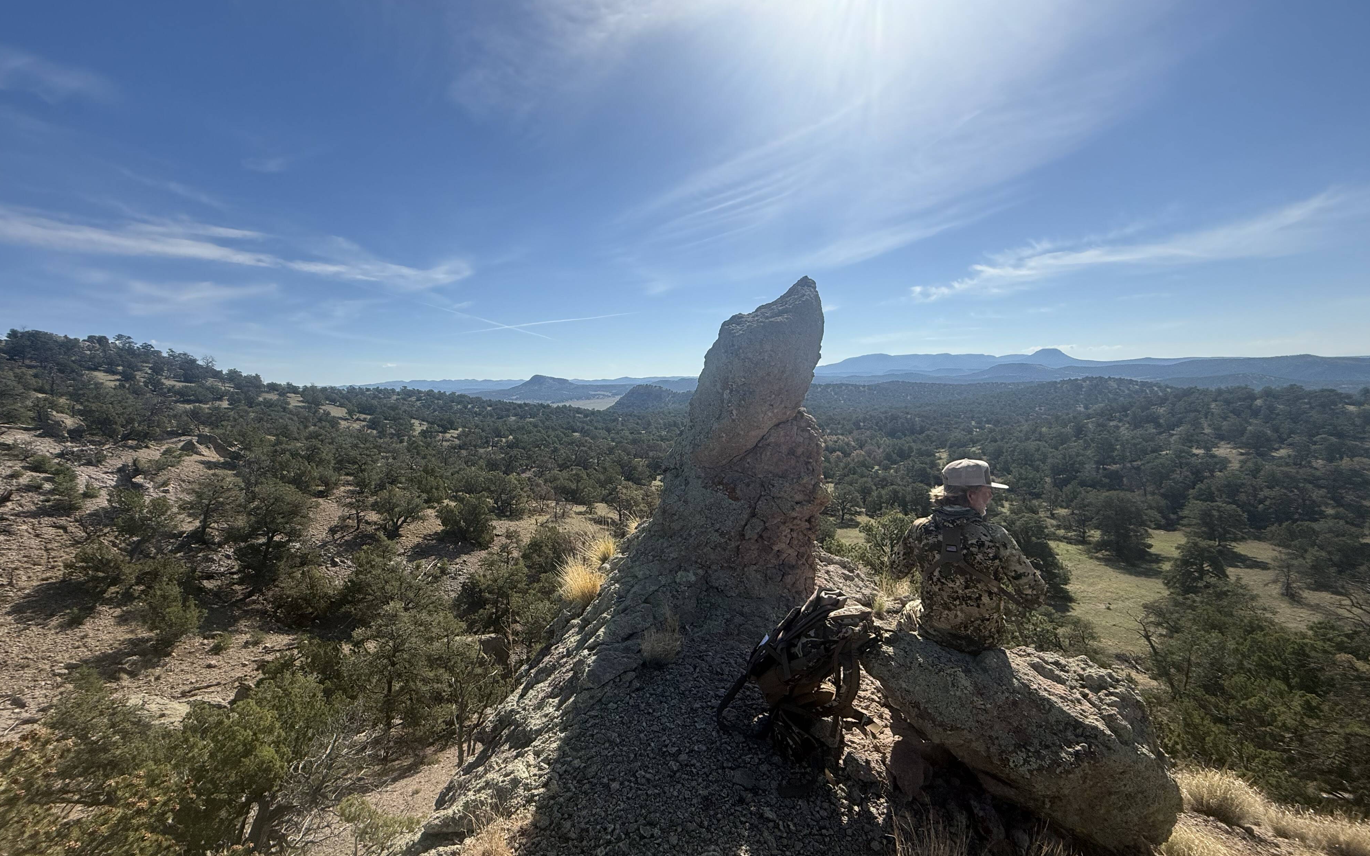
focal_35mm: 15
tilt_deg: -6.9
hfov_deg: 101.5
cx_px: 685
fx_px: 560
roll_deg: +2.8
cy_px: 457
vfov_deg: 74.7
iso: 50
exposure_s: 1/2611
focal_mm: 2.22
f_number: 2.2
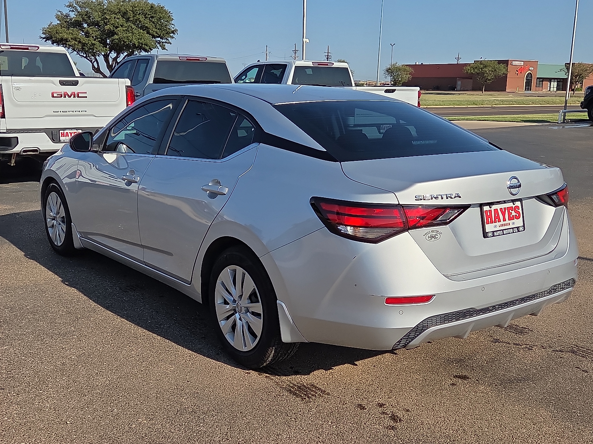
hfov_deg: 47.9
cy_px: 222
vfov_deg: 36.8
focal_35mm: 39
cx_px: 296
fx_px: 668
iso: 25
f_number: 1.8
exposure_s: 1/3333
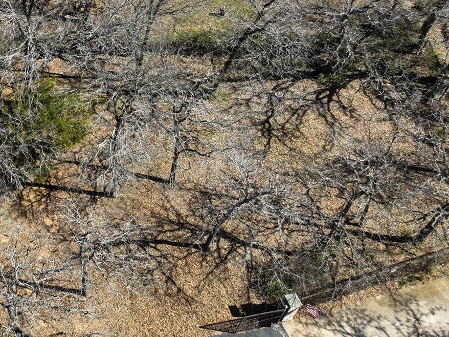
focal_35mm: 56
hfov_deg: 30.7
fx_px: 726
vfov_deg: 24.4
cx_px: -44
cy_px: -31
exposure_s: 1/800
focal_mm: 12.29
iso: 100
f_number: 2.8
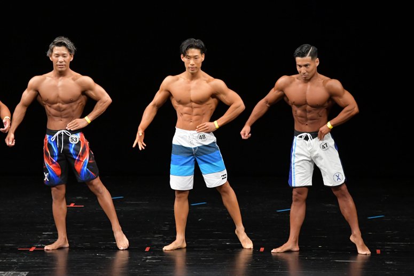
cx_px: 207
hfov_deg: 7.6
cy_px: 138
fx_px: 3104
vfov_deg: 5.1
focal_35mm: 270
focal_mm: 180
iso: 3200
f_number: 5.6
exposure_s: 1/400
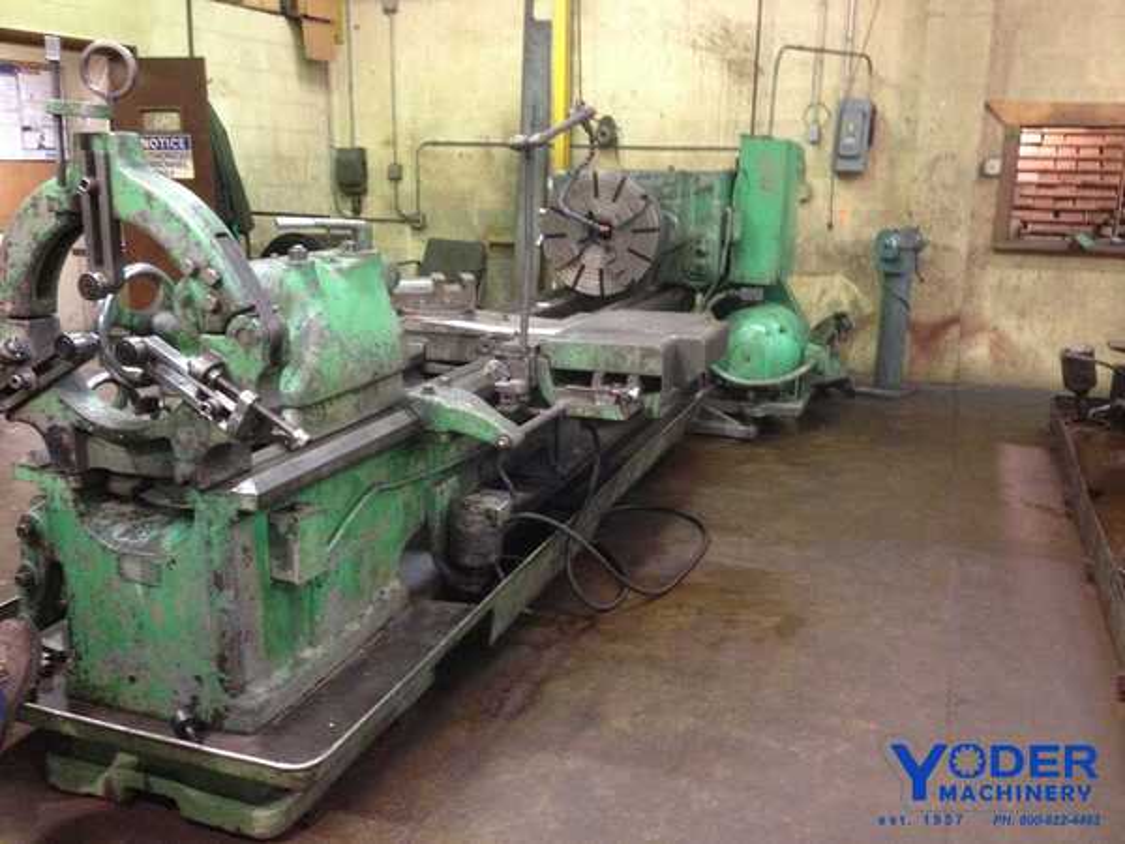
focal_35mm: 35
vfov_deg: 40.7
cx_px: 562
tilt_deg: -14.7
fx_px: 1137
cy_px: 422
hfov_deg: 52.6
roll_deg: -0.3
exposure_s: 1/15
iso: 400
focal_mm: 4.28
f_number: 2.4
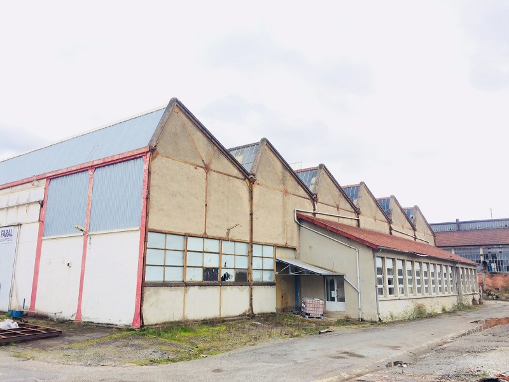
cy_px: 191
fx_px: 426
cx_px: 254
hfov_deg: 61.7
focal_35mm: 29
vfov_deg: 48.2
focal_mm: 4.15
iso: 32
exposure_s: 1/604
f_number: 2.2
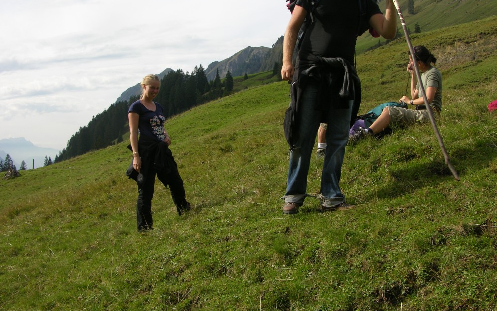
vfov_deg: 33.5
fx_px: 515
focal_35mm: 38
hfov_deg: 51.5
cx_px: 247
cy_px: 133
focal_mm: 8.9
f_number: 5.6
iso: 50
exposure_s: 1/200
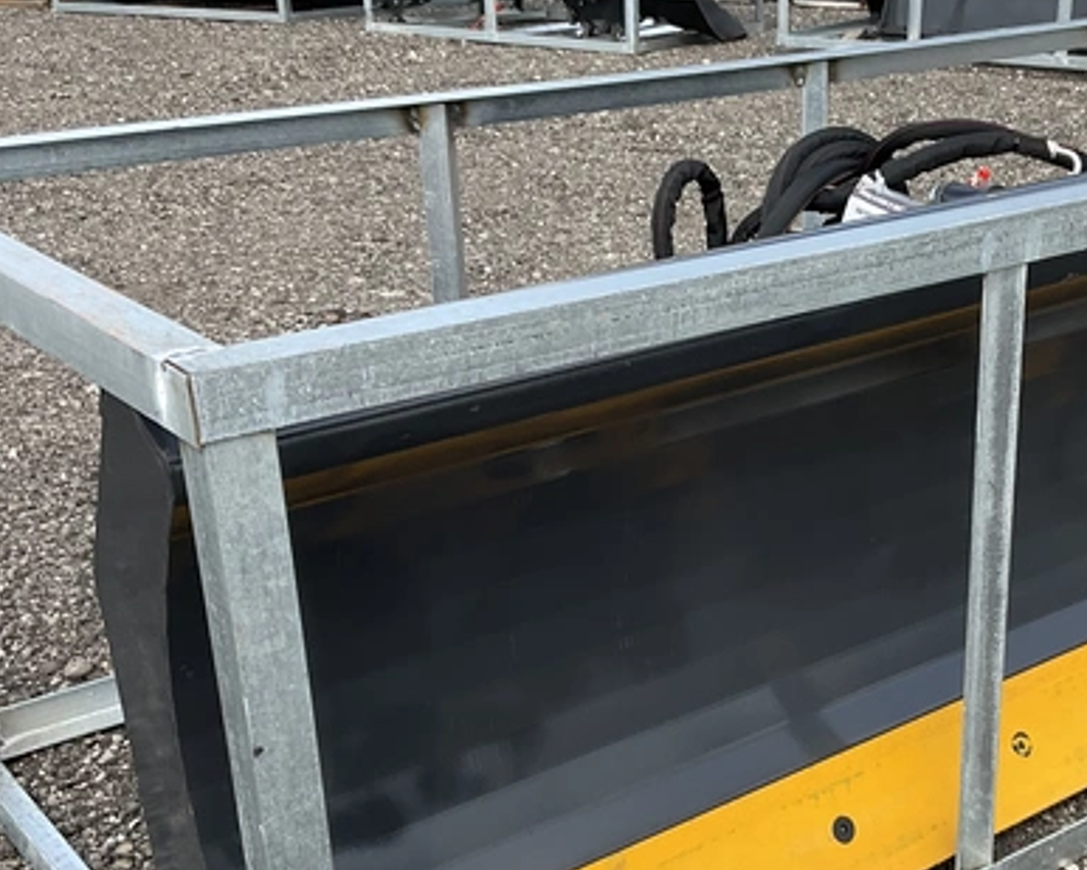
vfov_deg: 27.5
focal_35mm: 55
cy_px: 570
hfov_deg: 33.8
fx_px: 1770
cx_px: 743
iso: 25
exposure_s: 1/562
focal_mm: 3
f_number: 1.8
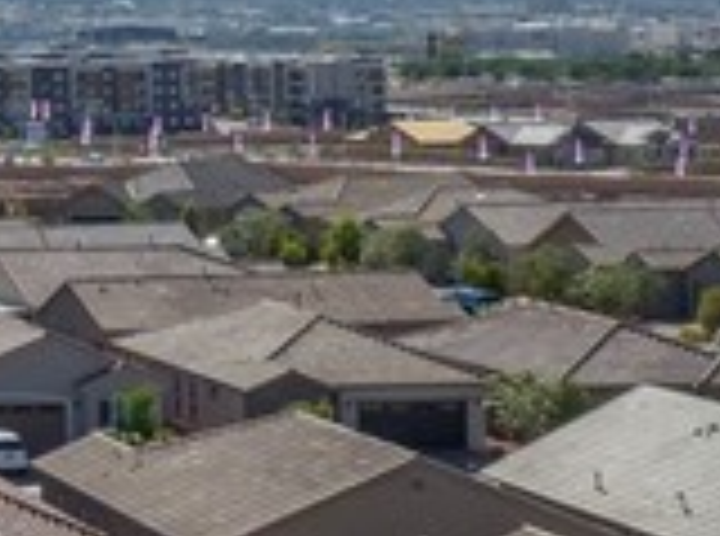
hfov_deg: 11.6
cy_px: 36
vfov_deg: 9.5
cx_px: -688
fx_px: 3194
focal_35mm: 154
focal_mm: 12.29
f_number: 8
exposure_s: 1/15
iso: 100
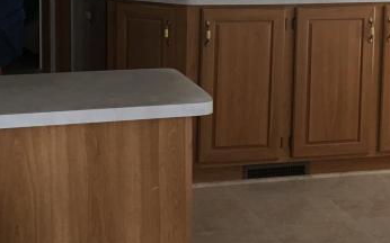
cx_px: 231
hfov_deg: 22.8
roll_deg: -0.5
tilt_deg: -7.0
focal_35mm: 91
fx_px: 967
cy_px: 2
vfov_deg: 14.1
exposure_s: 1/30
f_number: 2.2
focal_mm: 4.15
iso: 64
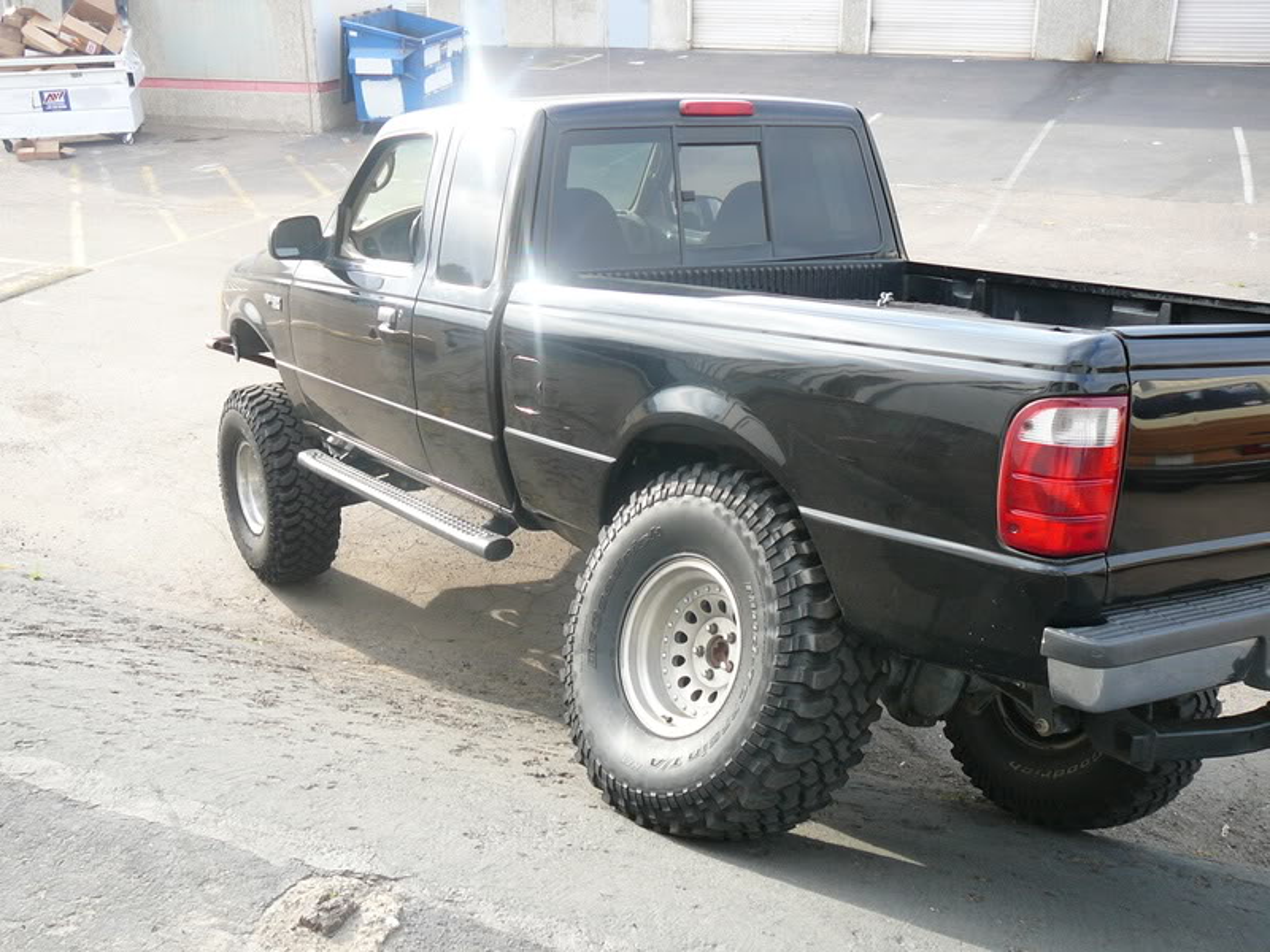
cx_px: 635
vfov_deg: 40.7
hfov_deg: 52.6
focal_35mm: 35
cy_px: 476
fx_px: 1284
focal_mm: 5.2
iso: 80
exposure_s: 1/100
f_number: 2.8
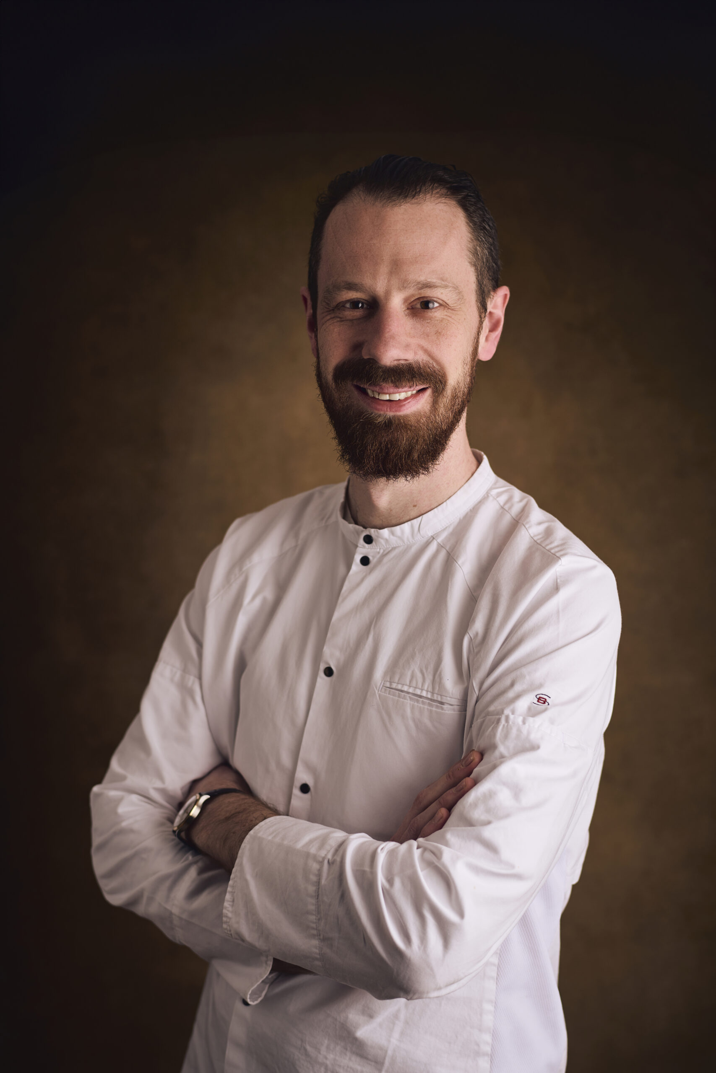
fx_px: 1730
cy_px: 536
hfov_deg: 23.4
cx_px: 358
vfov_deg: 34.5
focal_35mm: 58
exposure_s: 1/160
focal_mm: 58
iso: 64
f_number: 2.8
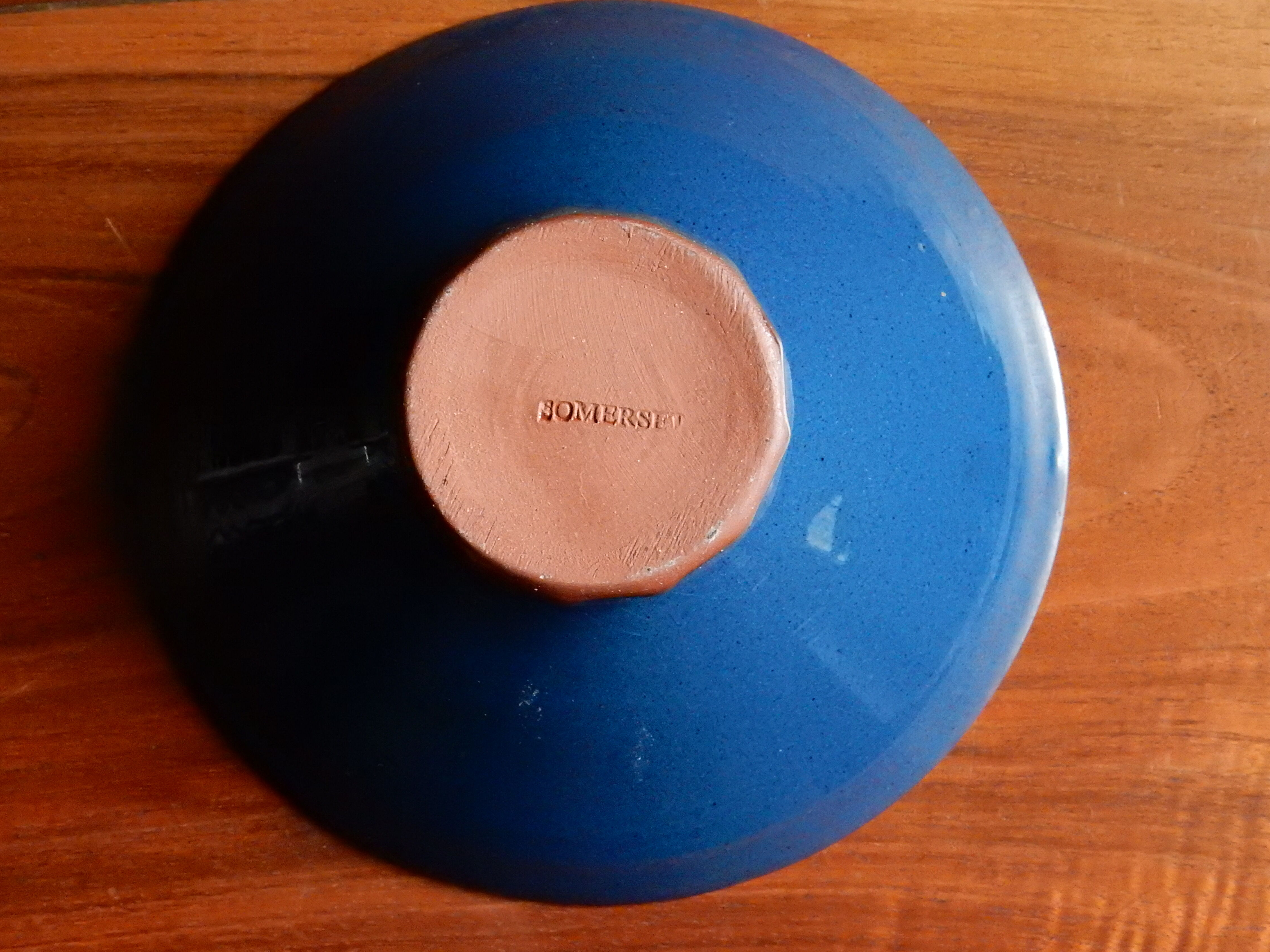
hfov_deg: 36.8
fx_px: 1908
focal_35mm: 52
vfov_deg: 28.0
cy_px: 478
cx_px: 636
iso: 1600
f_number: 4.5
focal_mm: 9
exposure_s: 1/40
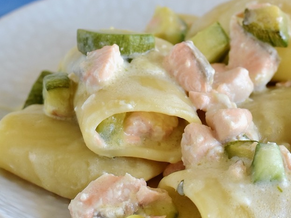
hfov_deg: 14.1
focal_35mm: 139
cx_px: 250
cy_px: 113
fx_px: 1168
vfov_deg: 10.7
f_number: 5
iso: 1000
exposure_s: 1/100
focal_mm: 50
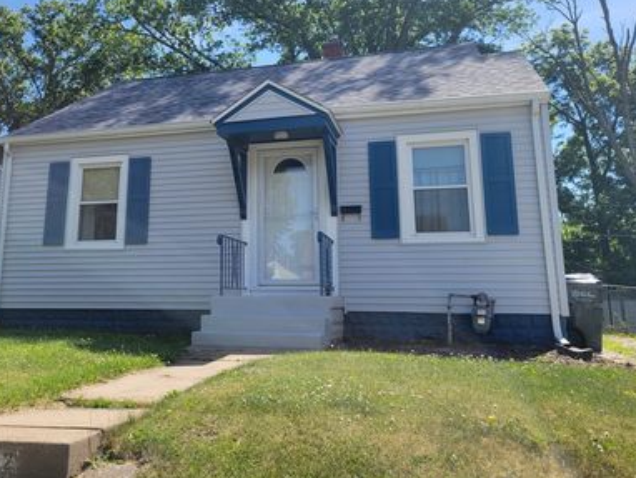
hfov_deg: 53.6
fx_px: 625
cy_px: 169
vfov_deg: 41.4
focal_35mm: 34
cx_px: 260
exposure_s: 1/1636
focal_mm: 5.4
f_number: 1.8
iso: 40
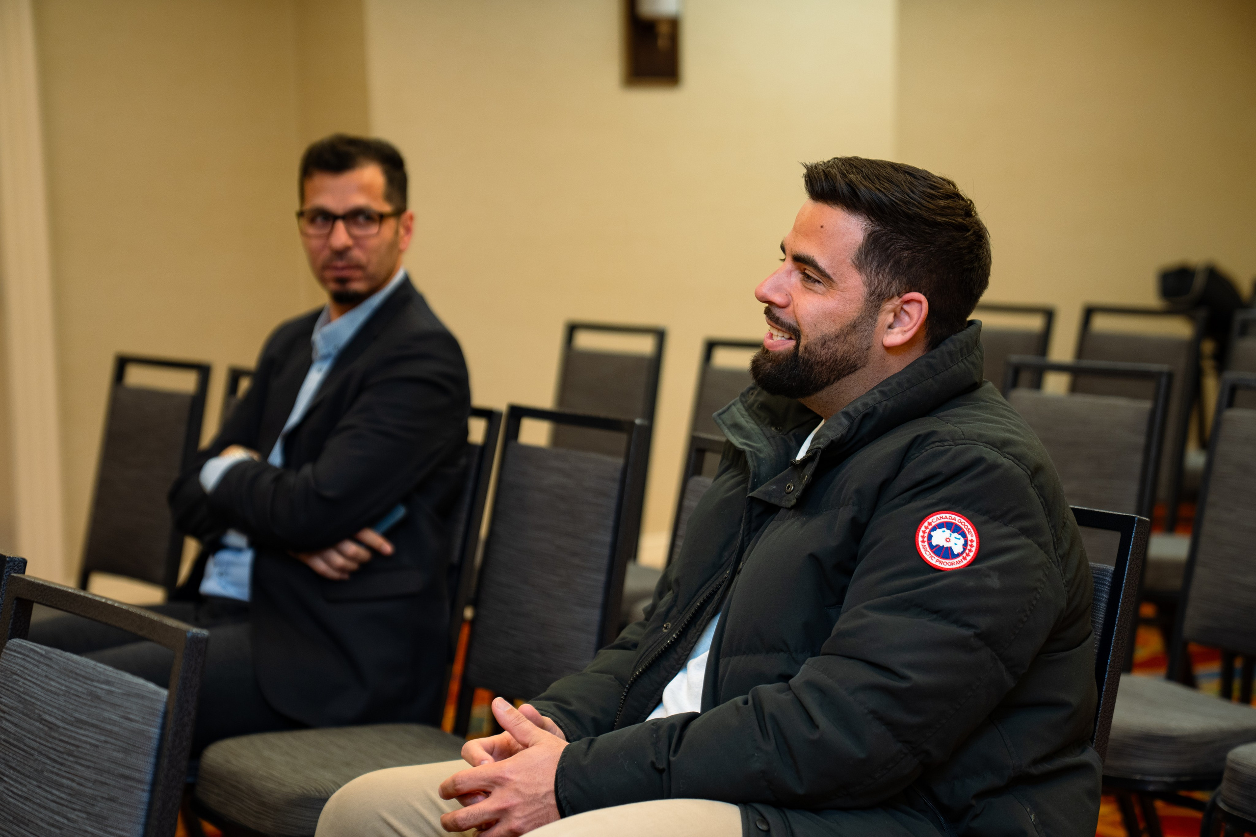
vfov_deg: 19.1
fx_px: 2489
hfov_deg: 28.3
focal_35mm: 71
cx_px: 628
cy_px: 418
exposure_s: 1/160
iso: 640
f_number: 2.8
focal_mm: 70
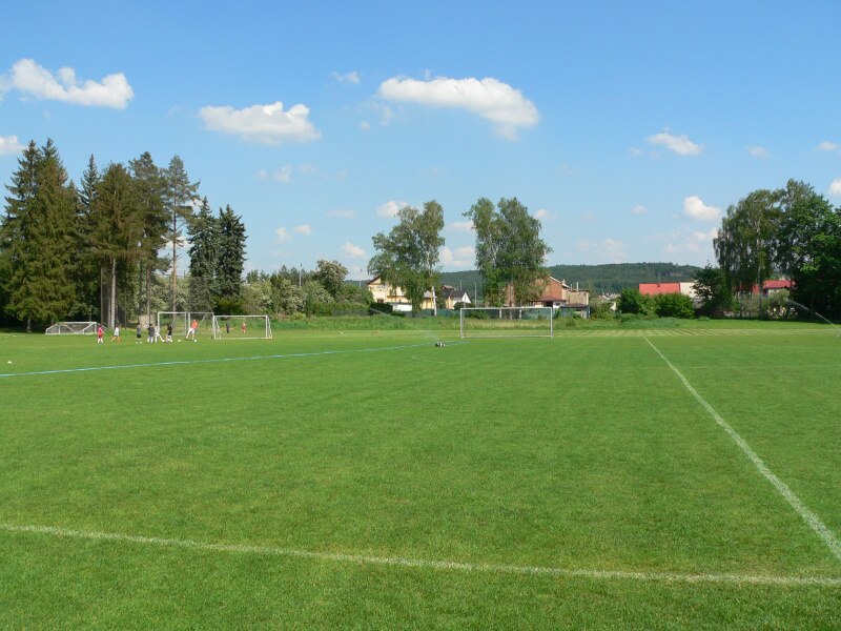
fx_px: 875
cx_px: 420
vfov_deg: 39.7
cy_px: 316
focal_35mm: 36
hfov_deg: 51.4
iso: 80
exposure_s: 1/500
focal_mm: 6
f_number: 4.6
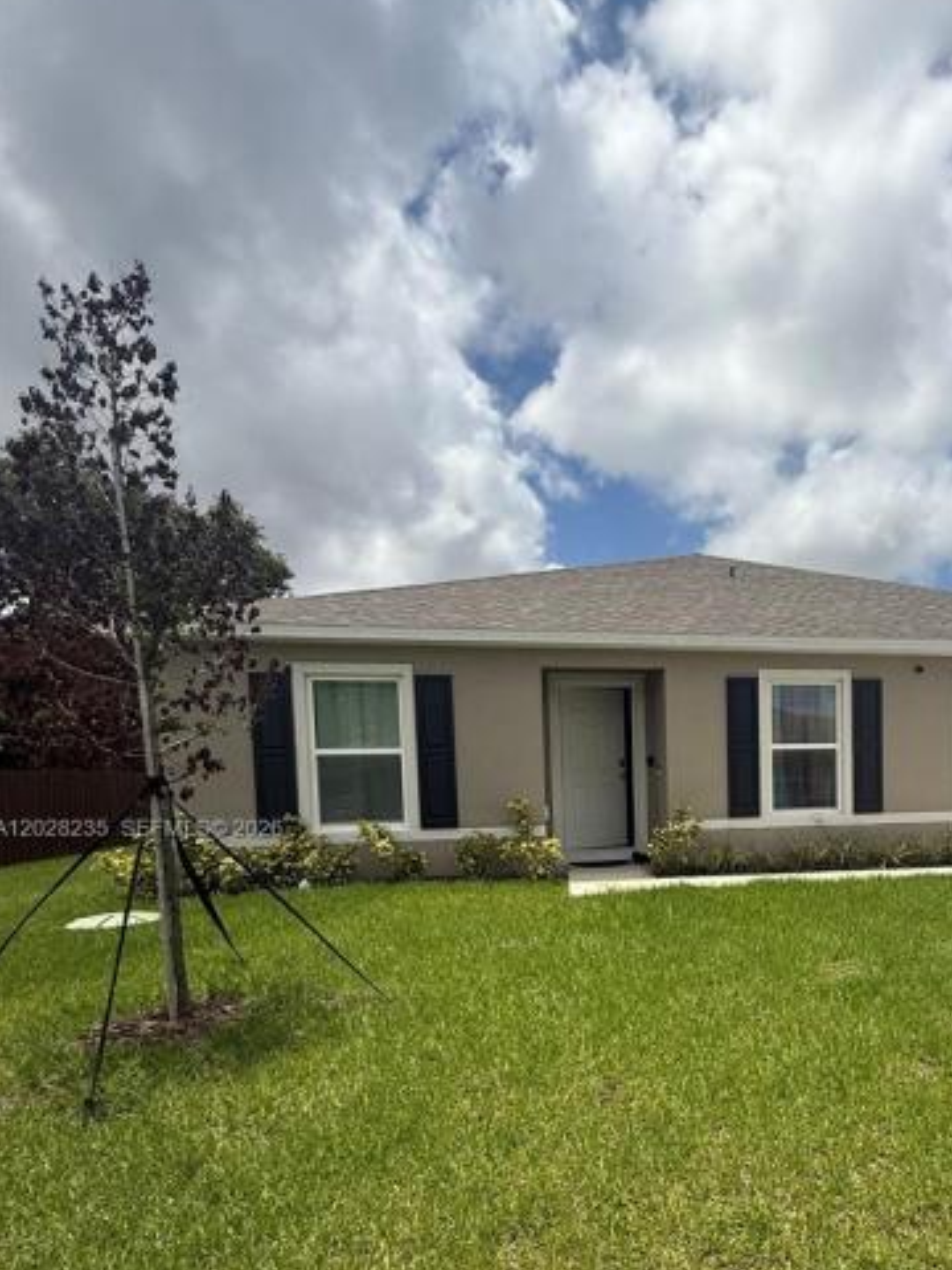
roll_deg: +1.5
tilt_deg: -2.1
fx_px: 770
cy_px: 831
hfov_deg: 60.3
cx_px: 703
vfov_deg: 76.8
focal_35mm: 21
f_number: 2.2
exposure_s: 1/3891
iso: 50
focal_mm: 2.22
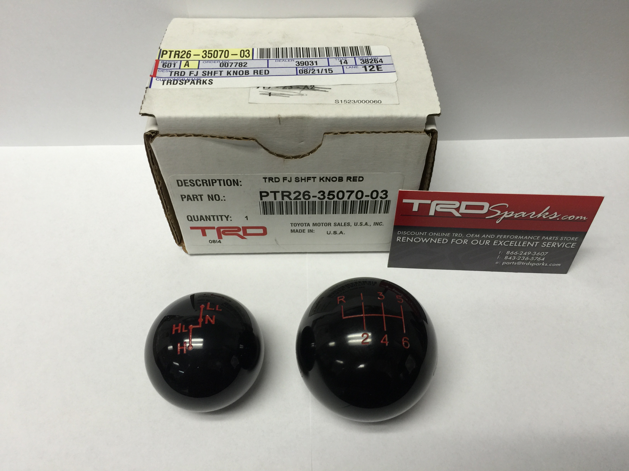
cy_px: 236
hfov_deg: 61.7
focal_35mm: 29
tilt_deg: -51.7
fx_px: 527
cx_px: 314
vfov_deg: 48.2
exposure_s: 1/30
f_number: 2.2
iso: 50
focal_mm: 4.15
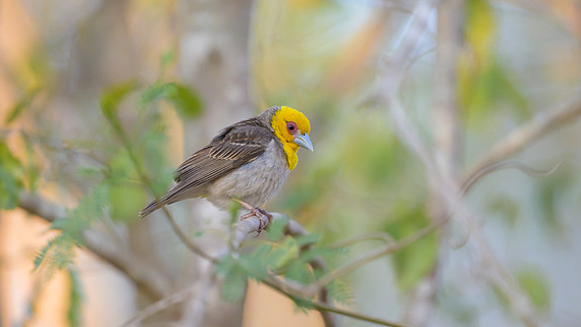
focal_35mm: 601
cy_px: 132
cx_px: 302
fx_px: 9261
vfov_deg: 2.0
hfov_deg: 3.6
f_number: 2.8
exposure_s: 1/1250
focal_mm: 400
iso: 900
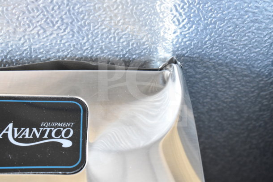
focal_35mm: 82
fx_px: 626
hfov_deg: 24.6
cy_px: 91
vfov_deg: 16.6
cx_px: 136
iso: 2200
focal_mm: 55
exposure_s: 1/100
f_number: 5.6
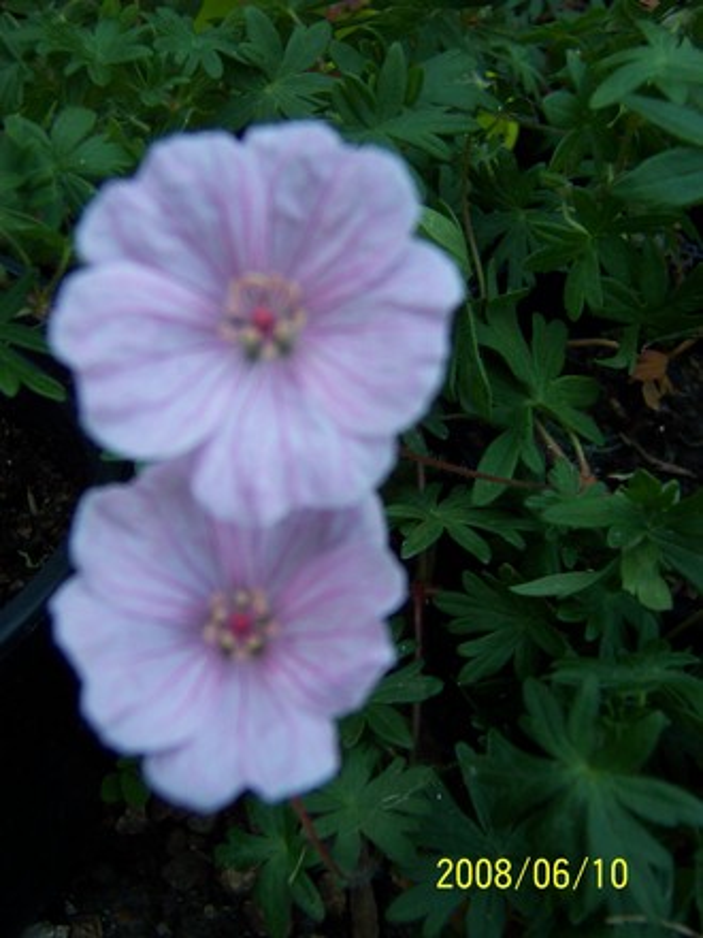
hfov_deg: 39.7
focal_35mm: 36
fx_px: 975
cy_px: 469
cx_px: 352
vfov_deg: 51.4
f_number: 2.8
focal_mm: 5.6
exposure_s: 1/90
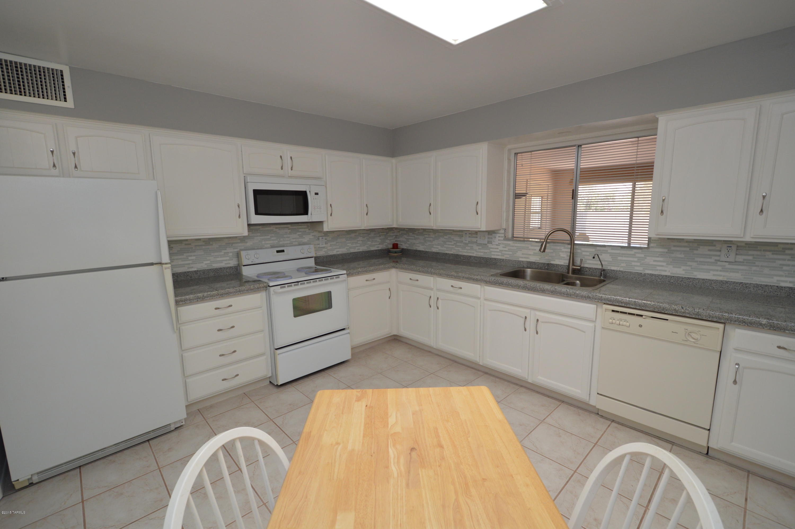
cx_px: 398
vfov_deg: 77.2
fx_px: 331
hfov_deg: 100.4
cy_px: 264
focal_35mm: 15
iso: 400
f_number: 5
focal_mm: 10
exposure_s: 1/100
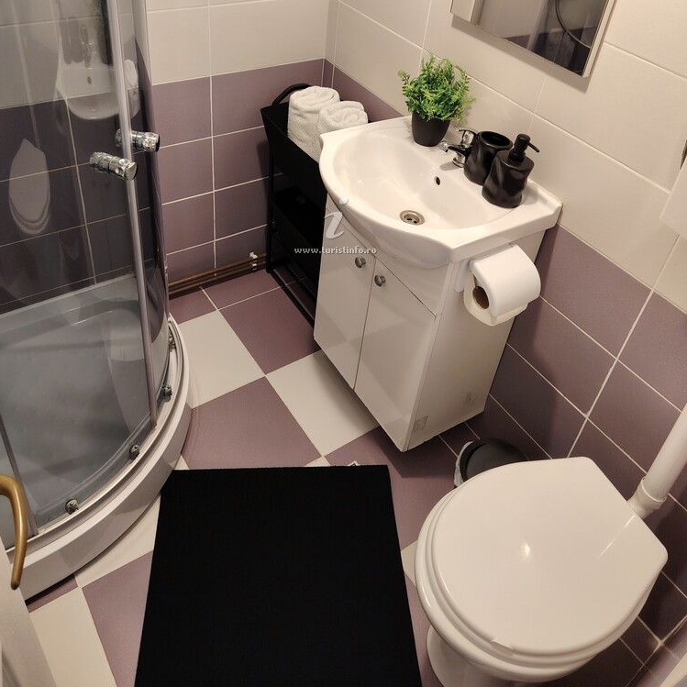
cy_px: 232
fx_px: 651
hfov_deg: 55.6
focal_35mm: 29
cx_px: 343
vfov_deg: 54.6
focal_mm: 5.25
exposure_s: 1/25
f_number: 1.75
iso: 503
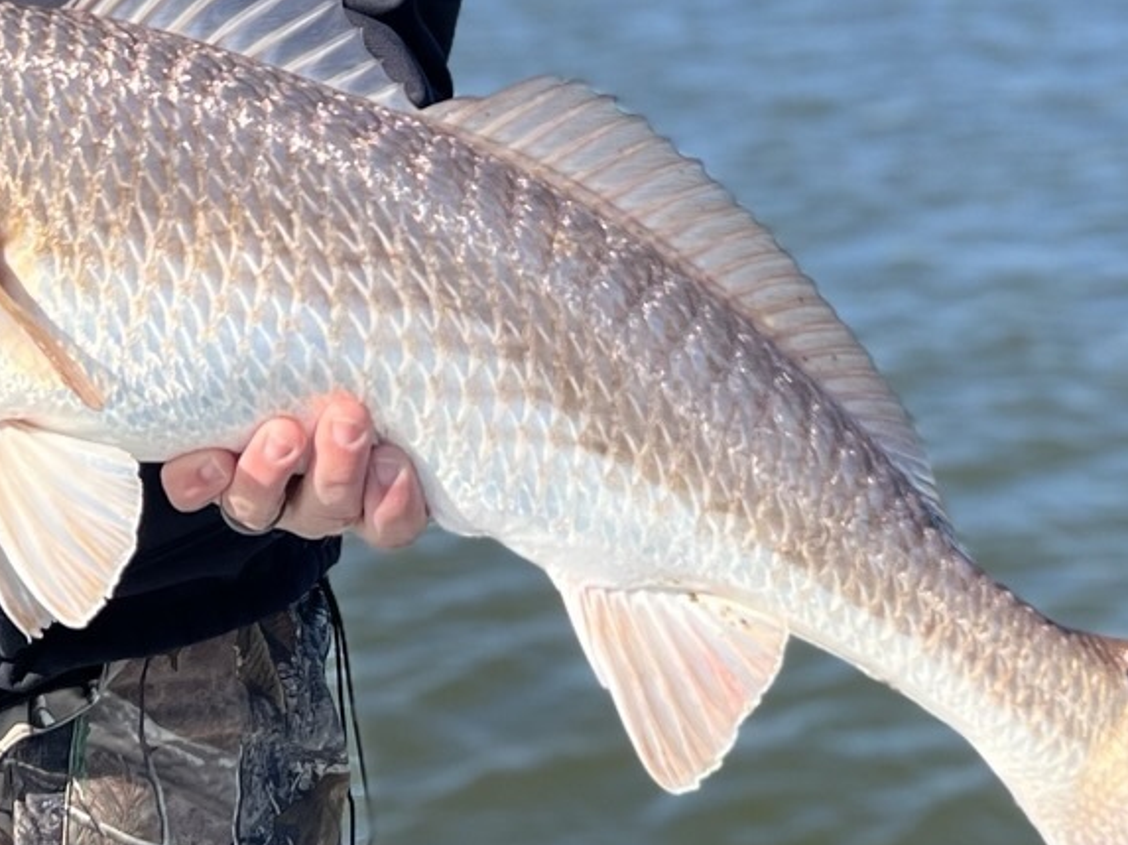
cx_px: 459
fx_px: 3029
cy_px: -146
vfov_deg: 15.4
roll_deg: +1.8
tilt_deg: -3.3
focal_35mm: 93
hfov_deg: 21.1
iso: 50
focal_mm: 5.7
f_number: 1.5
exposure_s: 1/4630
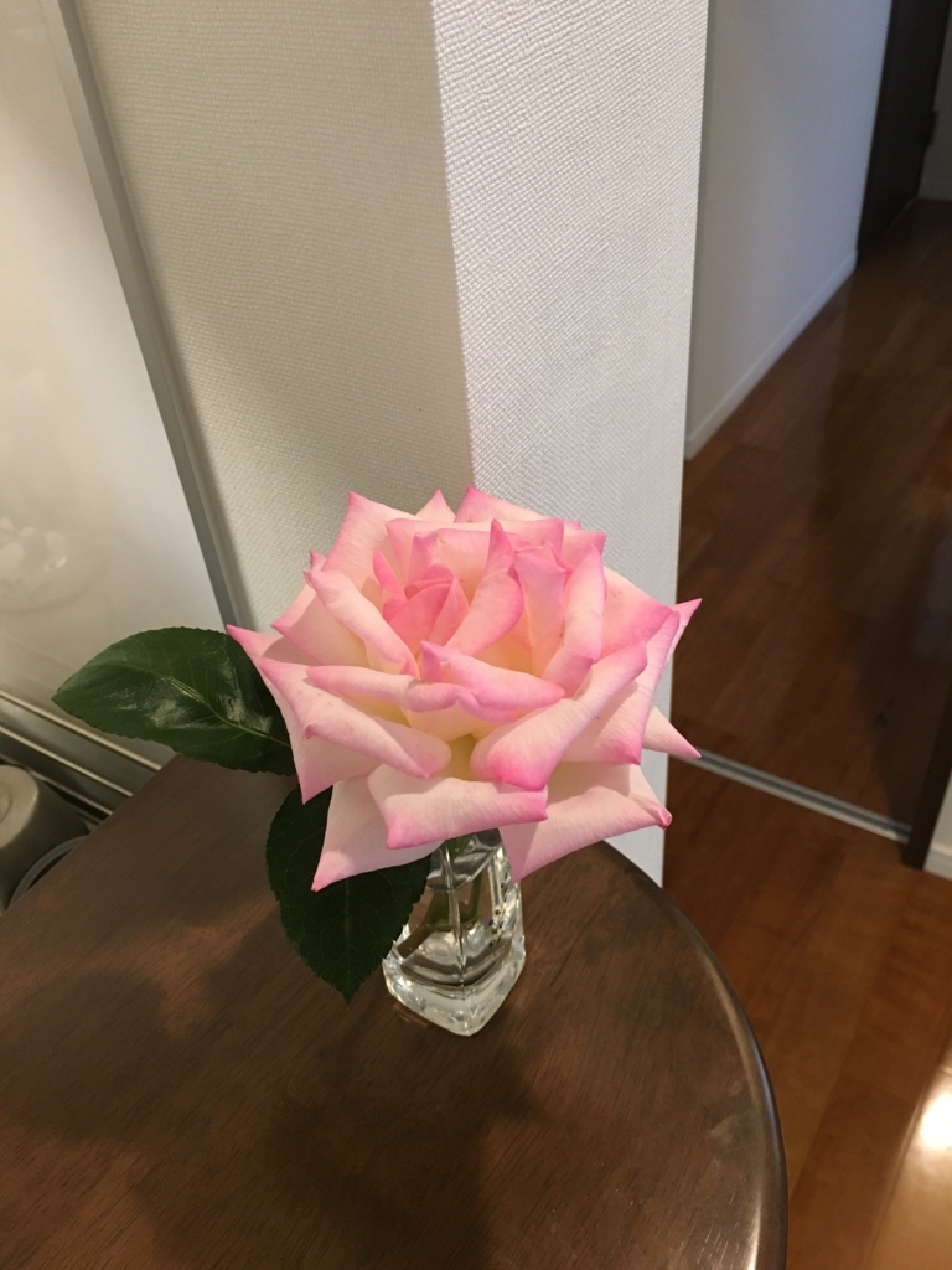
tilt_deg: -40.3
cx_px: 476
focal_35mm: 29
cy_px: 635
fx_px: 1063
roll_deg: +5.0
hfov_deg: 48.2
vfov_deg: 61.7
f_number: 2.2
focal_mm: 4.15
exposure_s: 1/30
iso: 125
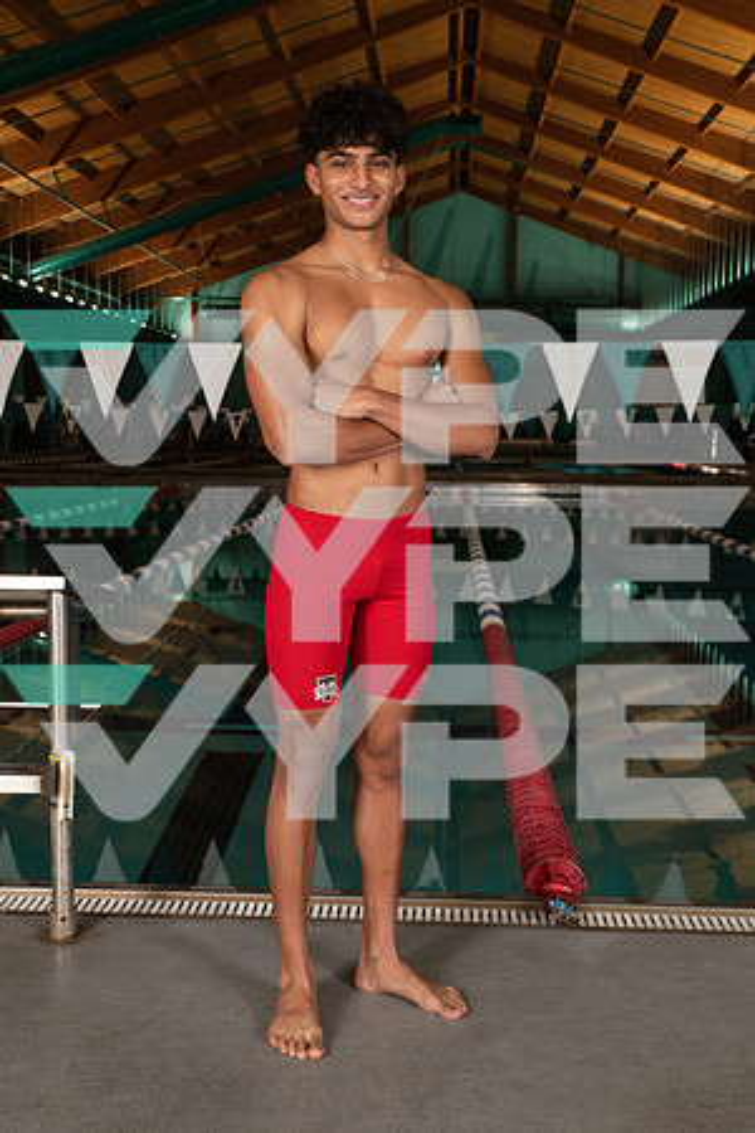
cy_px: 566
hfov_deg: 29.2
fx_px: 1447
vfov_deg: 42.7
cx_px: 378
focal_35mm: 46
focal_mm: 46
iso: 800
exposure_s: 1/250
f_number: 7.1
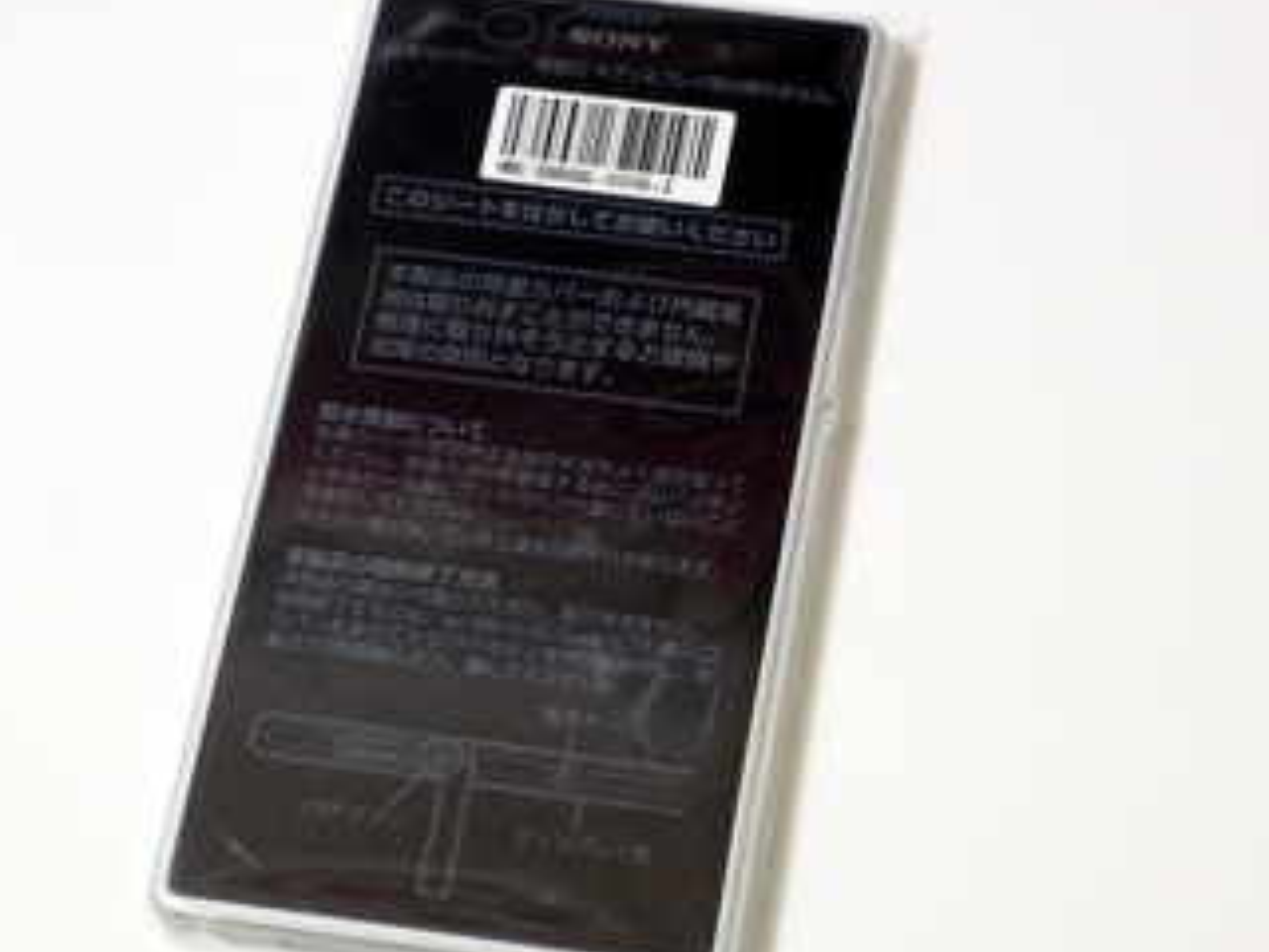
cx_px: 595
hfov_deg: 18.7
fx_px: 3849
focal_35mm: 105
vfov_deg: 14.1
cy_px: 478
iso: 1600
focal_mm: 40
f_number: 5.6
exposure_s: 1/20
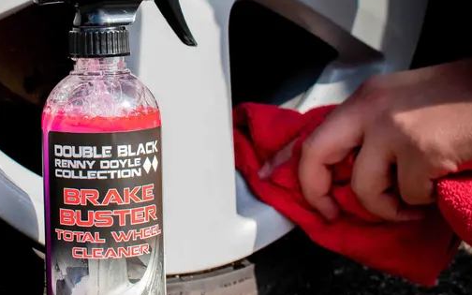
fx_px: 1209
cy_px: 12
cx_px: 114
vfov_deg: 13.7
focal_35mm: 94
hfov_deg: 21.9
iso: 400
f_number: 6.3
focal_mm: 31
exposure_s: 1/1600
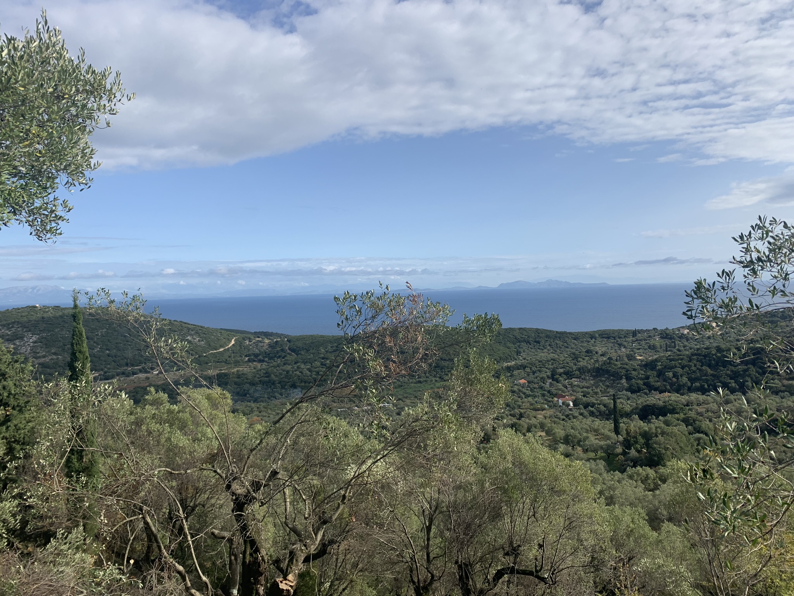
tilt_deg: -0.5
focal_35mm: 26
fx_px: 596
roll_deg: +2.4
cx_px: 397
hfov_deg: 67.3
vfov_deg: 53.1
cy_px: 298
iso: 25
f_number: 1.8
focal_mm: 4.25
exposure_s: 1/2681
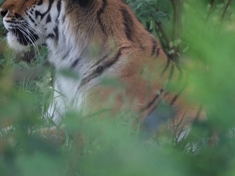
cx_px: 75
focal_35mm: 913
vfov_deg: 1.6
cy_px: 66
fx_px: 6198
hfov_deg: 2.2
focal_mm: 400
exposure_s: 1/1000
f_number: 5.6
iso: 3200
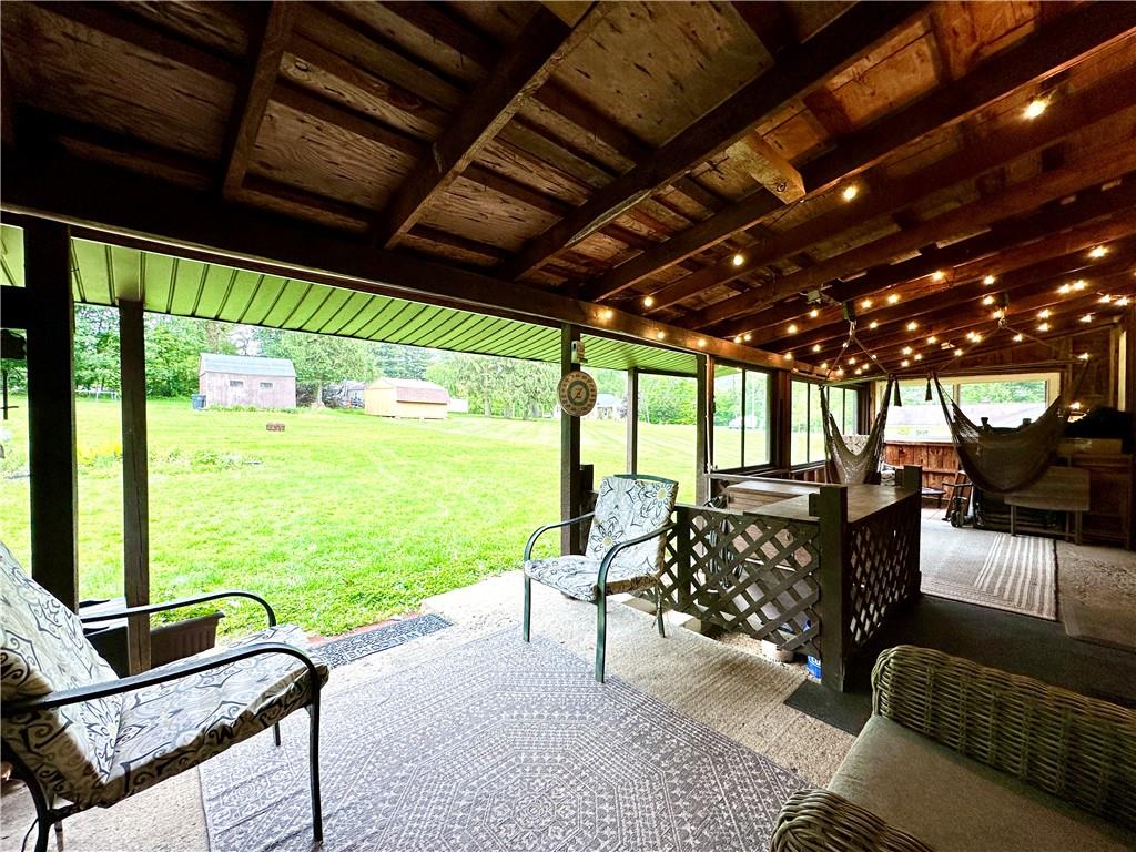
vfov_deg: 85.7
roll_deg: +0.5
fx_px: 459
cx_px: 568
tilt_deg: +0.0
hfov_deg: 102.1
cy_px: 426
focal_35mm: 14
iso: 125
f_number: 2.2
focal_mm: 2.22
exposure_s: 1/120
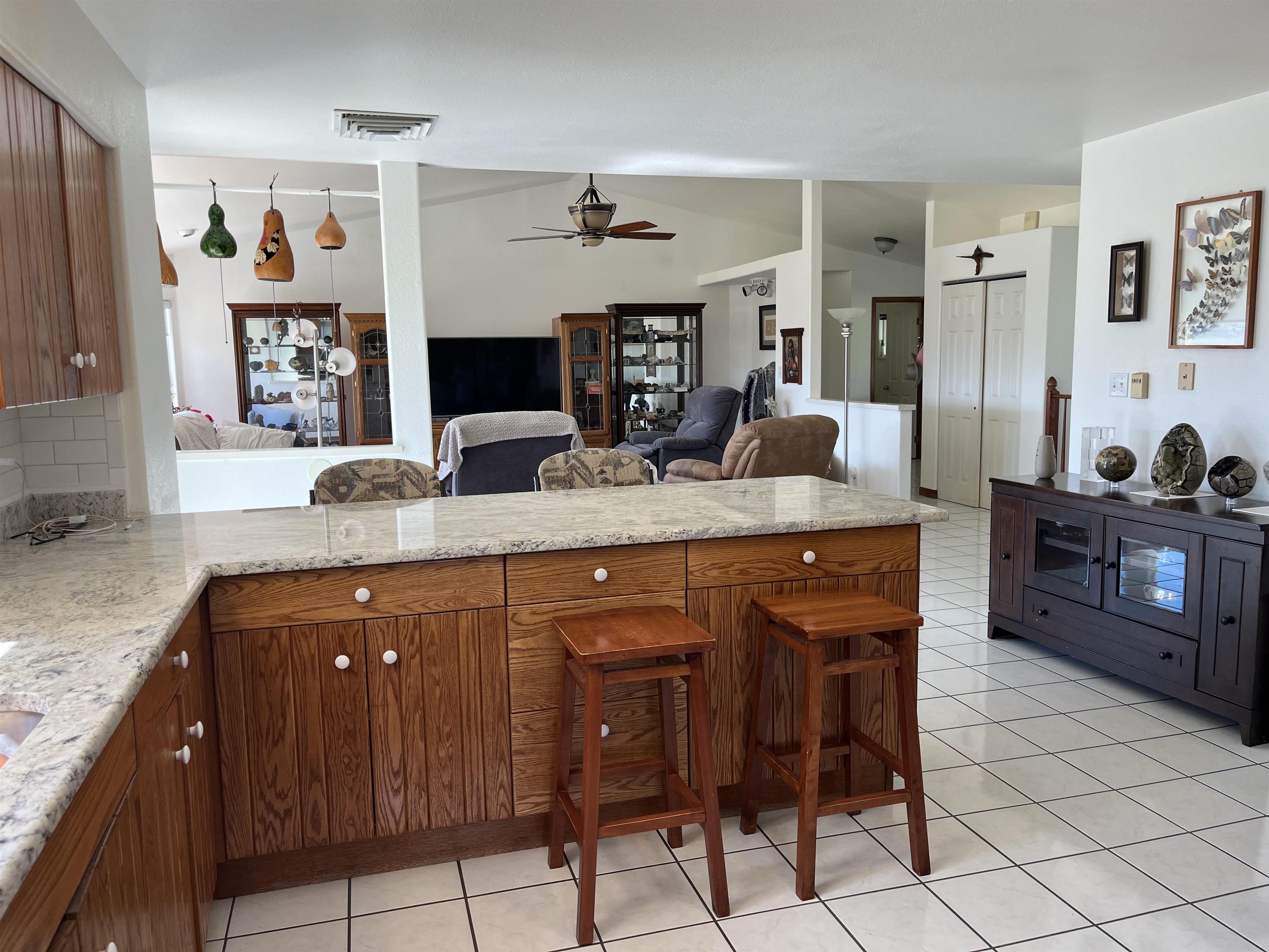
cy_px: 476
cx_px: 634
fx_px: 953
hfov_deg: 67.3
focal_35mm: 26
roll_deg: +1.1
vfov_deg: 53.1
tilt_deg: -7.8
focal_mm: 5.1
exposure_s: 1/120
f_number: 1.6
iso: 50
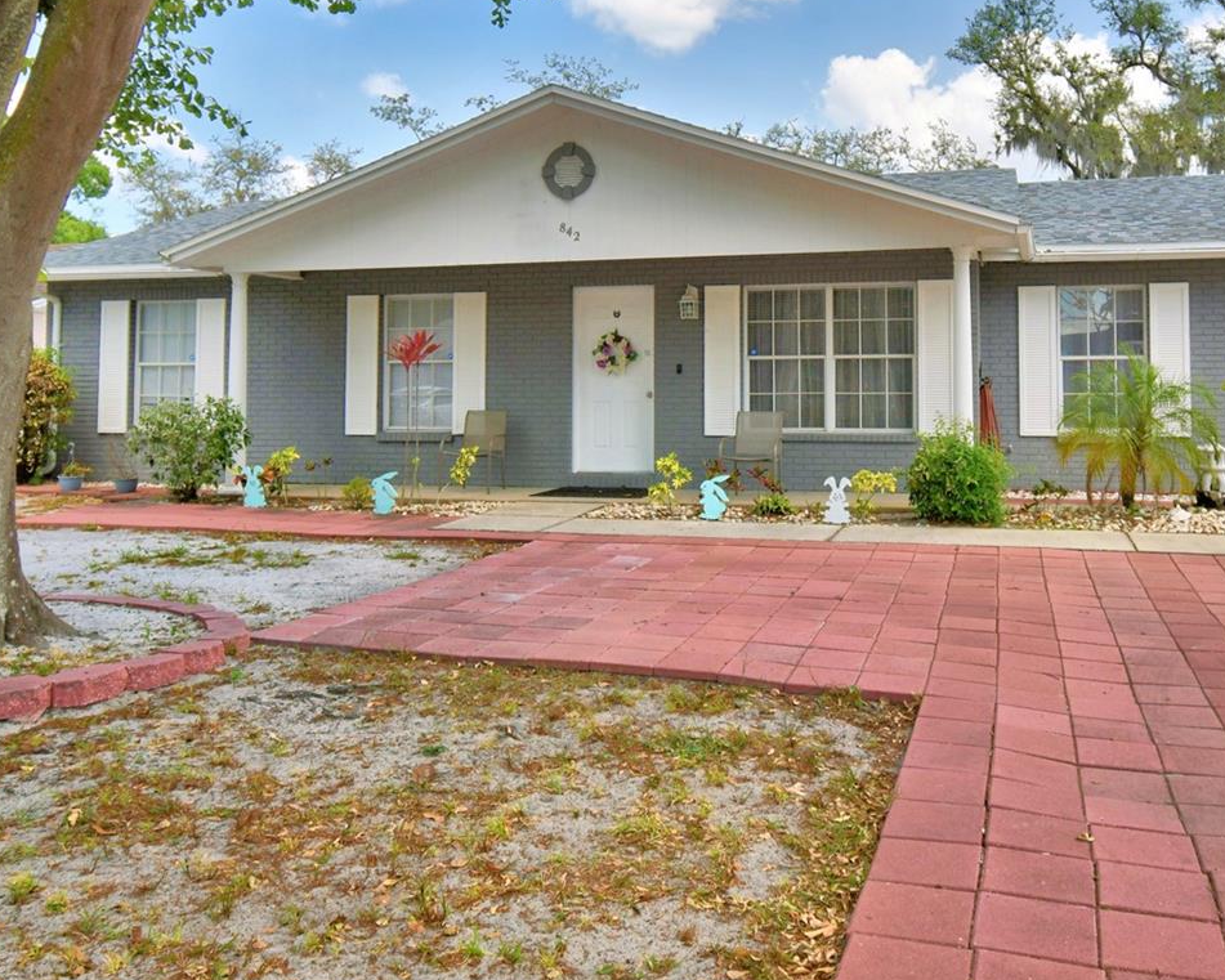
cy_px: 341
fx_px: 1088
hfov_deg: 58.2
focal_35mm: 30
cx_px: 747
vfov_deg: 47.9
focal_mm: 13
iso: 100
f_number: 5
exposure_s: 1/640
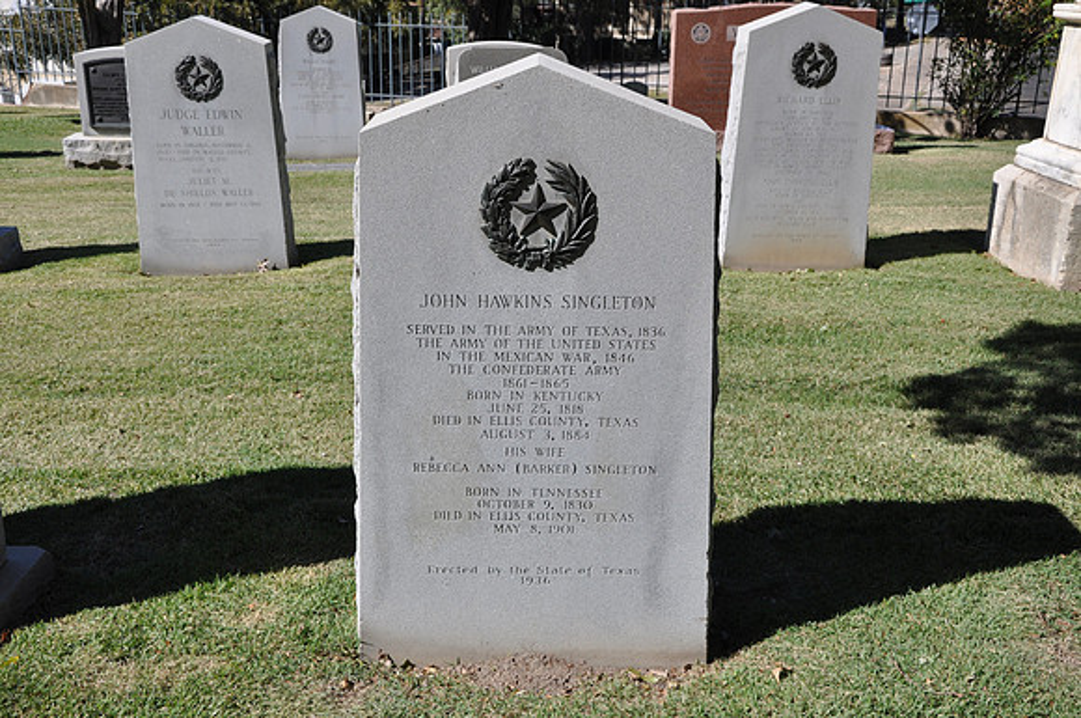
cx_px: 540
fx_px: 1169
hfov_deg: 49.6
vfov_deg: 34.1
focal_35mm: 39
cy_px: 359
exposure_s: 1/200
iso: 200
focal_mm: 26
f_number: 7.1
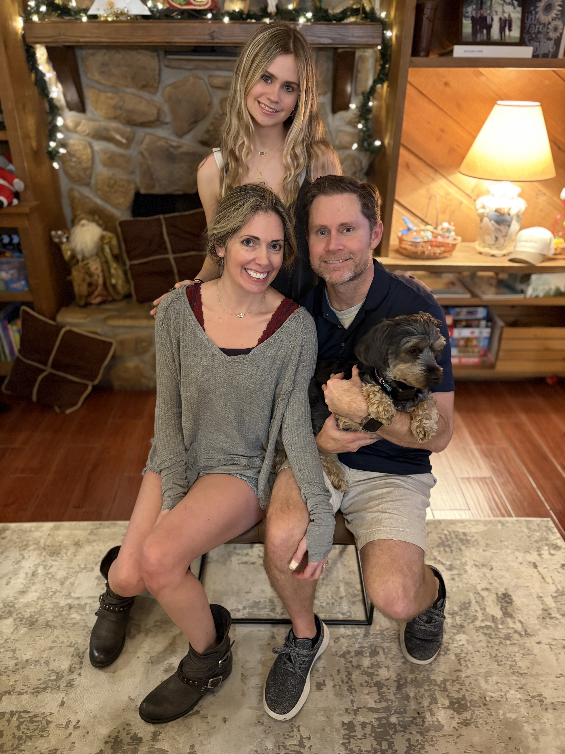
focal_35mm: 26
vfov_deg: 67.3
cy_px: 377
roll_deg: -1.0
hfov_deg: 53.1
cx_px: 282
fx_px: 566
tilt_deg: -27.9
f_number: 1.6
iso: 640
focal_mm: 5.96
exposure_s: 1/30
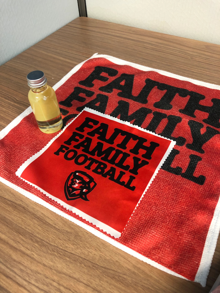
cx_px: 110
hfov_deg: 49.7
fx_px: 237
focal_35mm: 28
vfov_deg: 63.4
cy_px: 146
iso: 100
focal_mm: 3.99
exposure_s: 1/13
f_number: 1.8
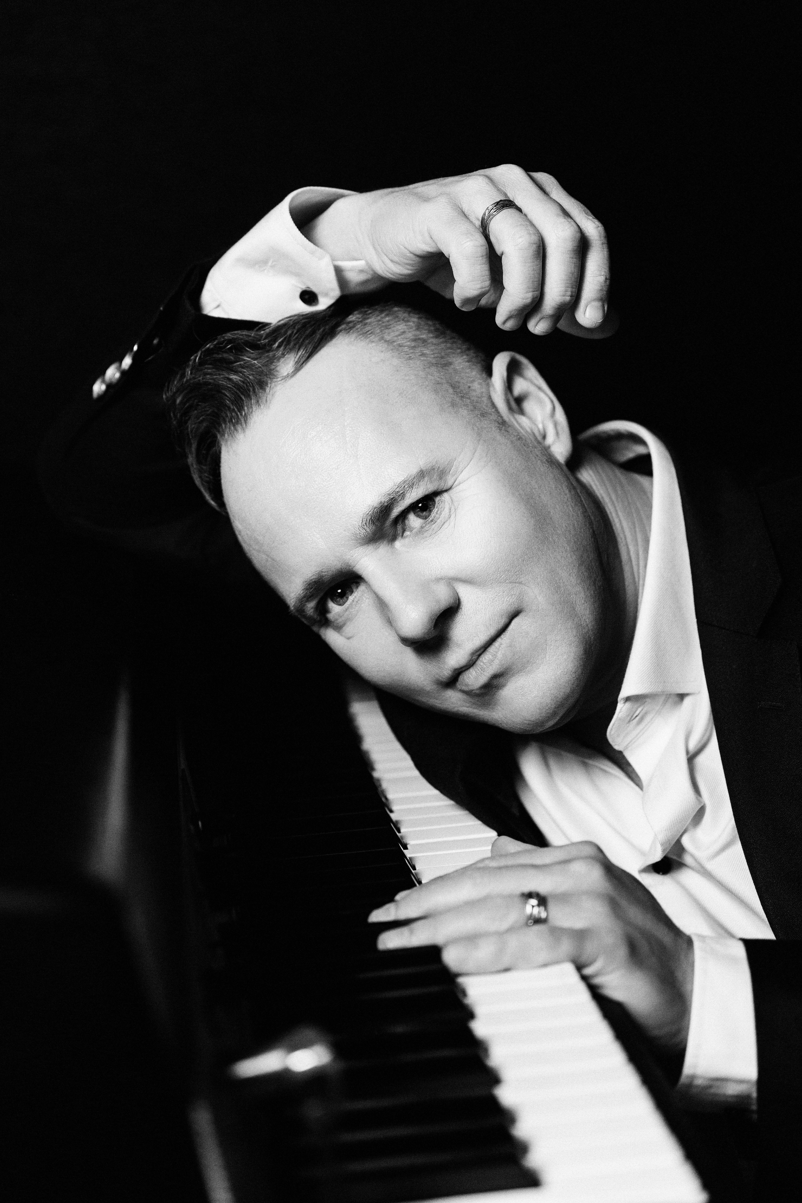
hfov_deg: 20.6
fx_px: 2205
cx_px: 398
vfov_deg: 30.5
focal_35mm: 66
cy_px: 607
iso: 400
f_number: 2.8
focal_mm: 65
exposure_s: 1/80
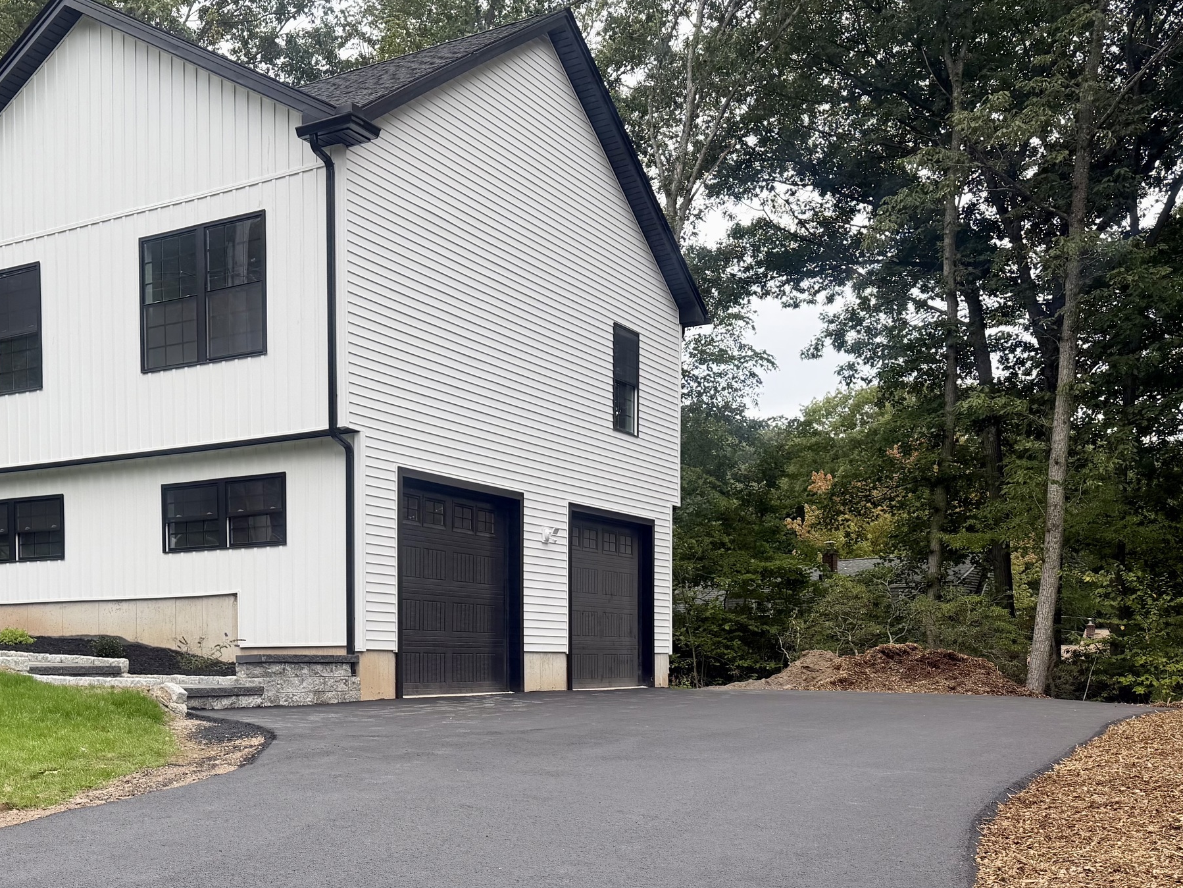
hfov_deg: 44.9
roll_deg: +0.6
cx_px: 373
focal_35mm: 41
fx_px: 1401
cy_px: 670
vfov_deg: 34.4
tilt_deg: -0.4
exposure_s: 1/329
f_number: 1.78
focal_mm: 6.76
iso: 80
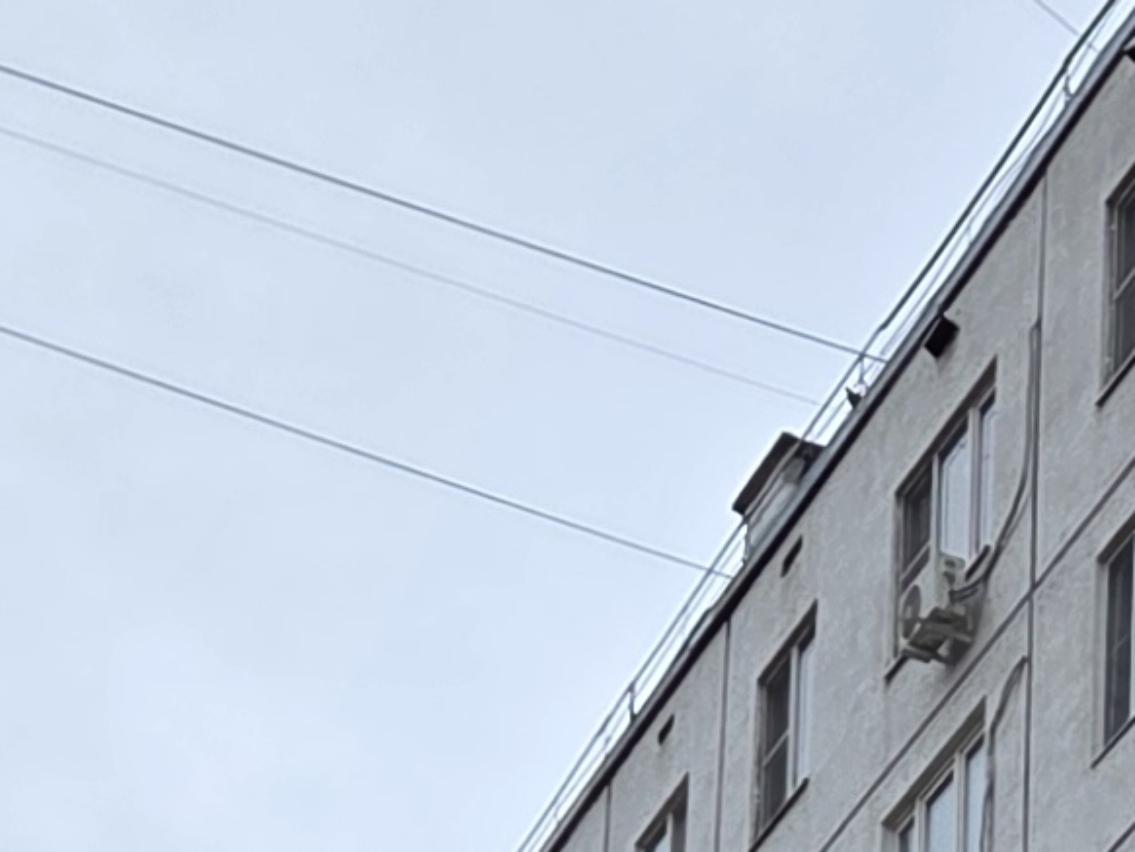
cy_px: 2246
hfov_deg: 12.3
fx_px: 5183
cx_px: 1225
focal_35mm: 158
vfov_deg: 8.4
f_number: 1.8
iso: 80
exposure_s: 1/997
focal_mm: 5.4
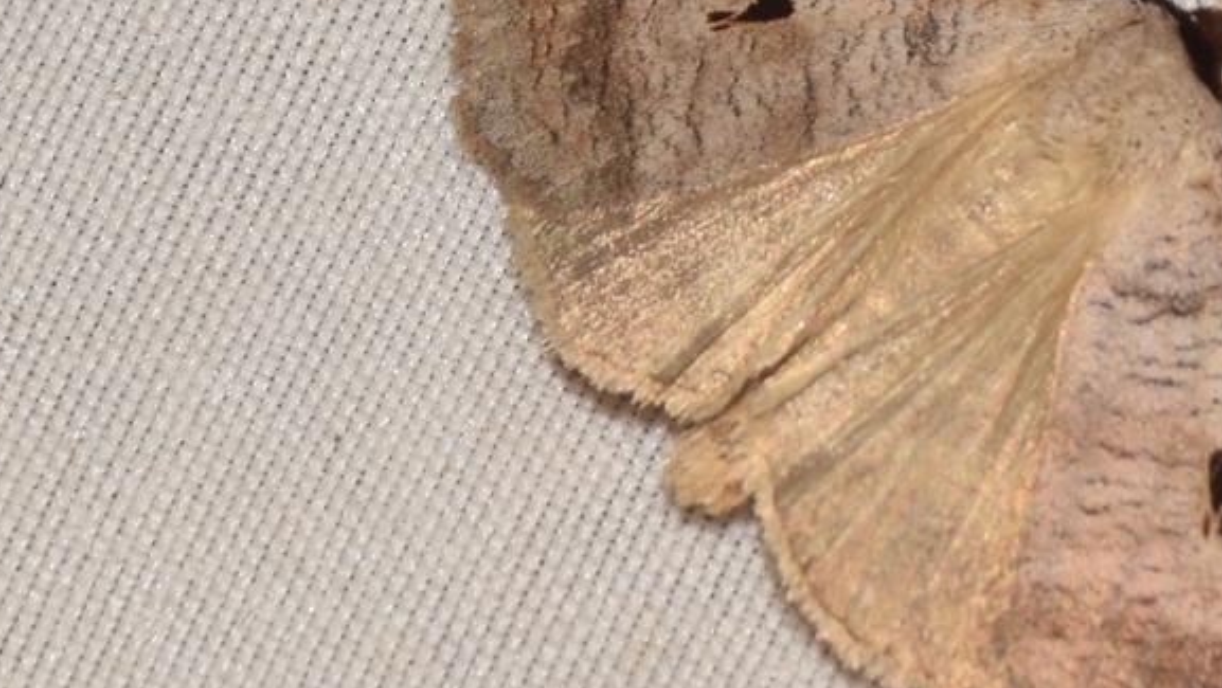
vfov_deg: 3.3
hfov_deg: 5.9
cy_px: 337
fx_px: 11863
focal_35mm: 366
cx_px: 883
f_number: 13
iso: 100
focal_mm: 140
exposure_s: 1/160
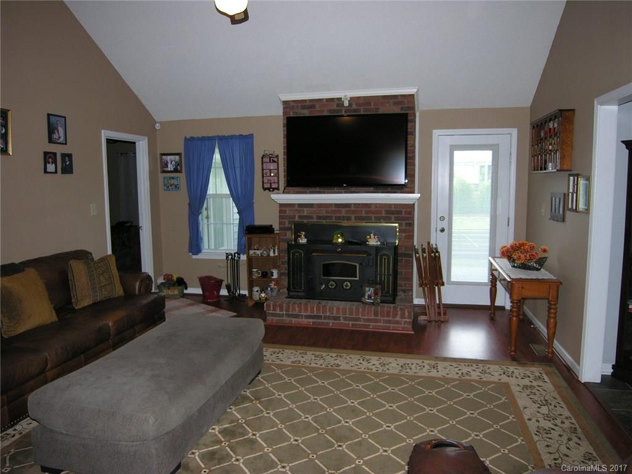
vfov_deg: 56.8
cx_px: 316
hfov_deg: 71.6
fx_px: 438
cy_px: 237
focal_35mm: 24
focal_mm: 6.1
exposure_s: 1/60.1
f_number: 2.6
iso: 79
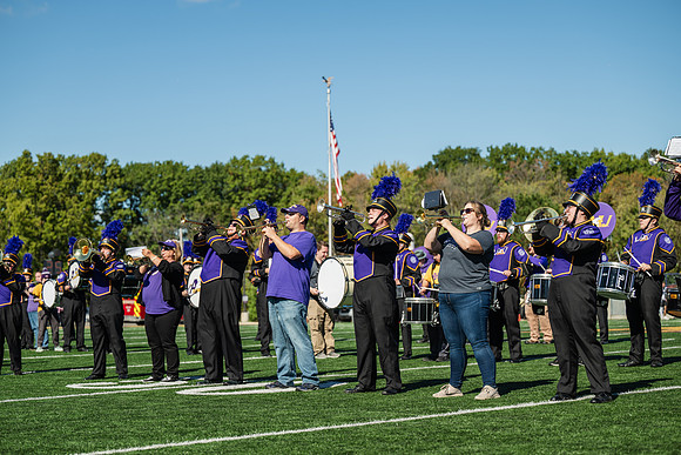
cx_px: 340
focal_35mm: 70
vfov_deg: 19.5
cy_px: 228
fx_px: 1324
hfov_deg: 28.8
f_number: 3.2
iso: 80
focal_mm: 70
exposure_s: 1/1250
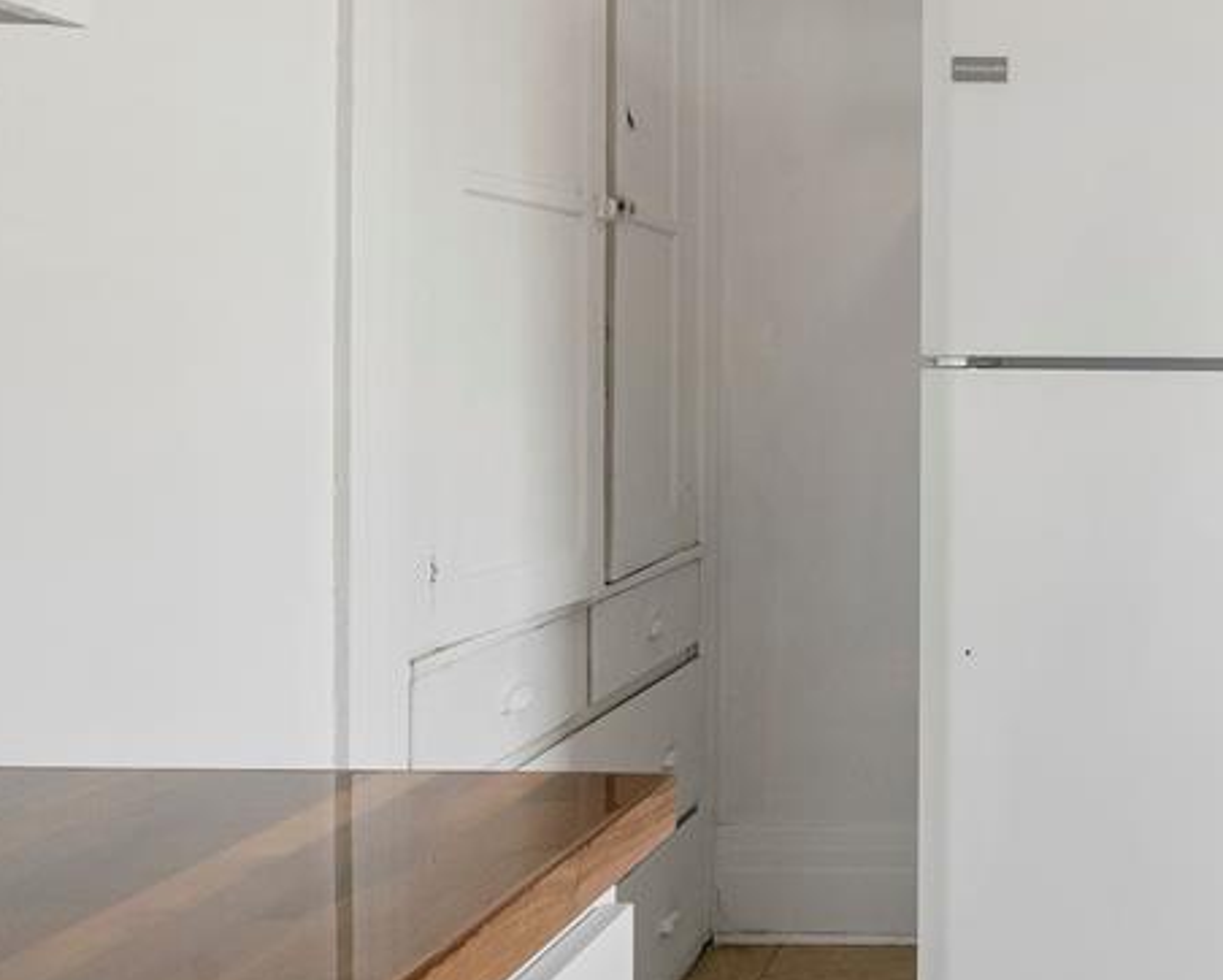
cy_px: 359
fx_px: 1231
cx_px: 1193
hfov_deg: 45.5
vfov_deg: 43.0
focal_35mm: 34
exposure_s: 1/50
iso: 1600
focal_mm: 16
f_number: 8
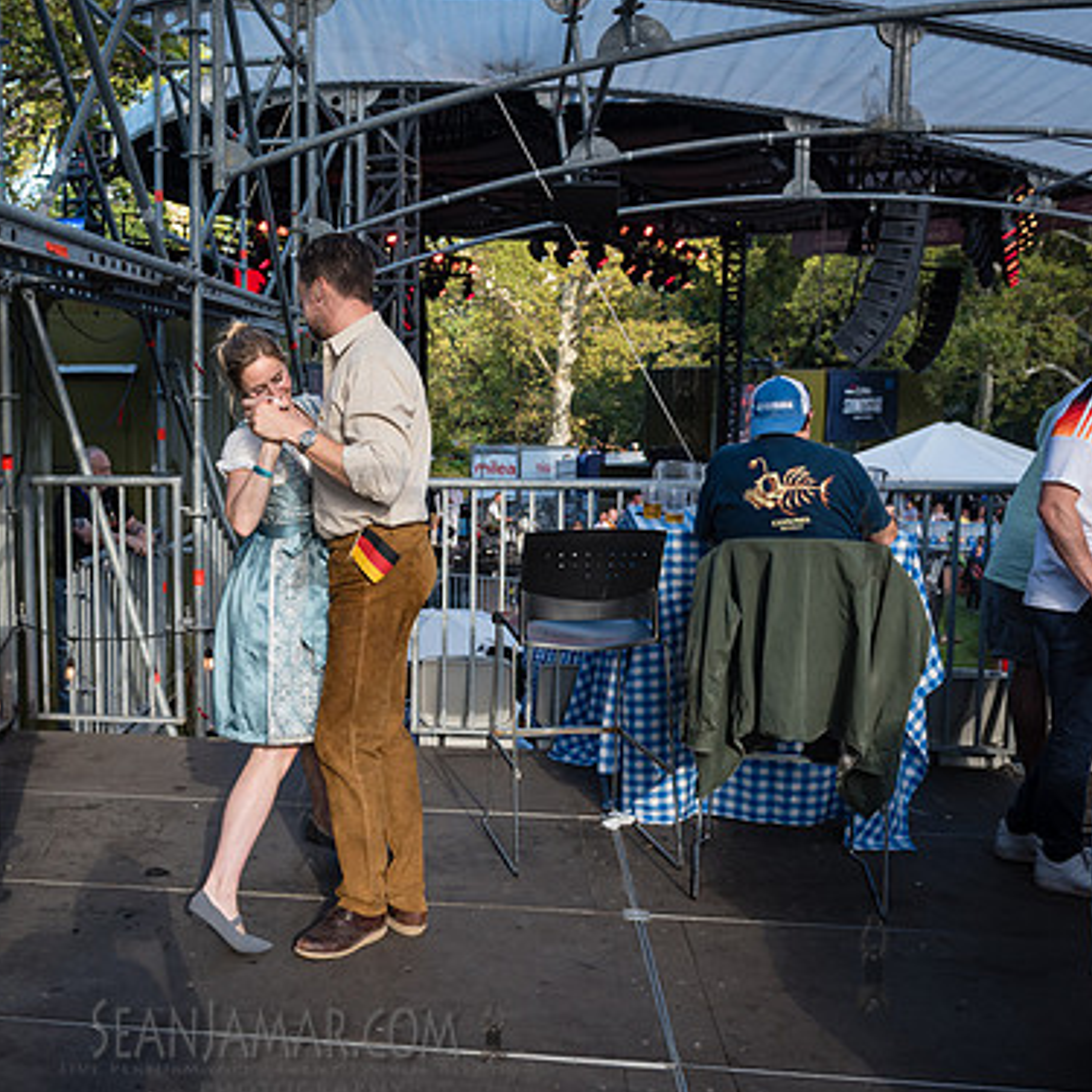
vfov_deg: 44.9
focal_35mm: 37
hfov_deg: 43.8
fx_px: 1321
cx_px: 309
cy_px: 537
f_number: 4
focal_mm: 26
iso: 250
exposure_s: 1/320
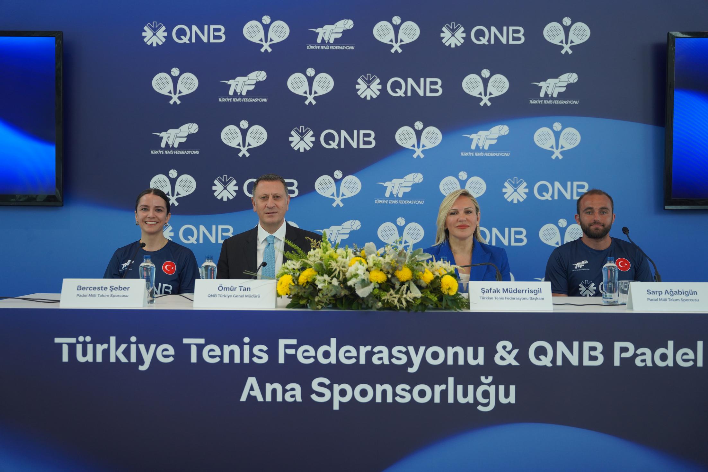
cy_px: 236
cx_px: 354
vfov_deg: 33.1
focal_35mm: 40
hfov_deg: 48.0
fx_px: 794
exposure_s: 1/250
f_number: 2.8
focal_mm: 40.4
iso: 640
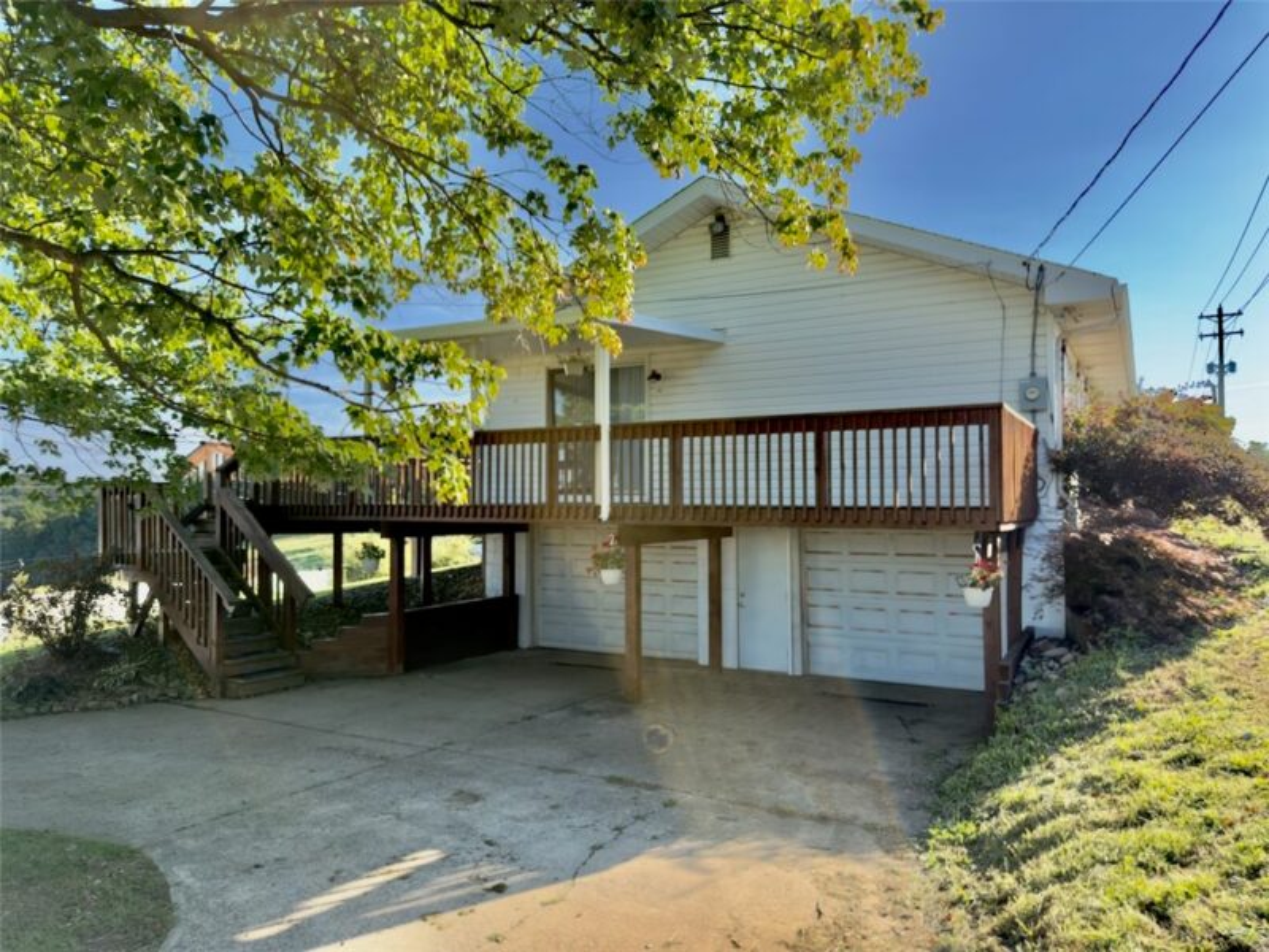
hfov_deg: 71.6
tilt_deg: +1.6
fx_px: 880
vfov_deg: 56.8
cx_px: 634
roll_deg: +0.2
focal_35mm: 24
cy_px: 476
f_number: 1.78
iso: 100
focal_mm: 6.76
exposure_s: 1/1692
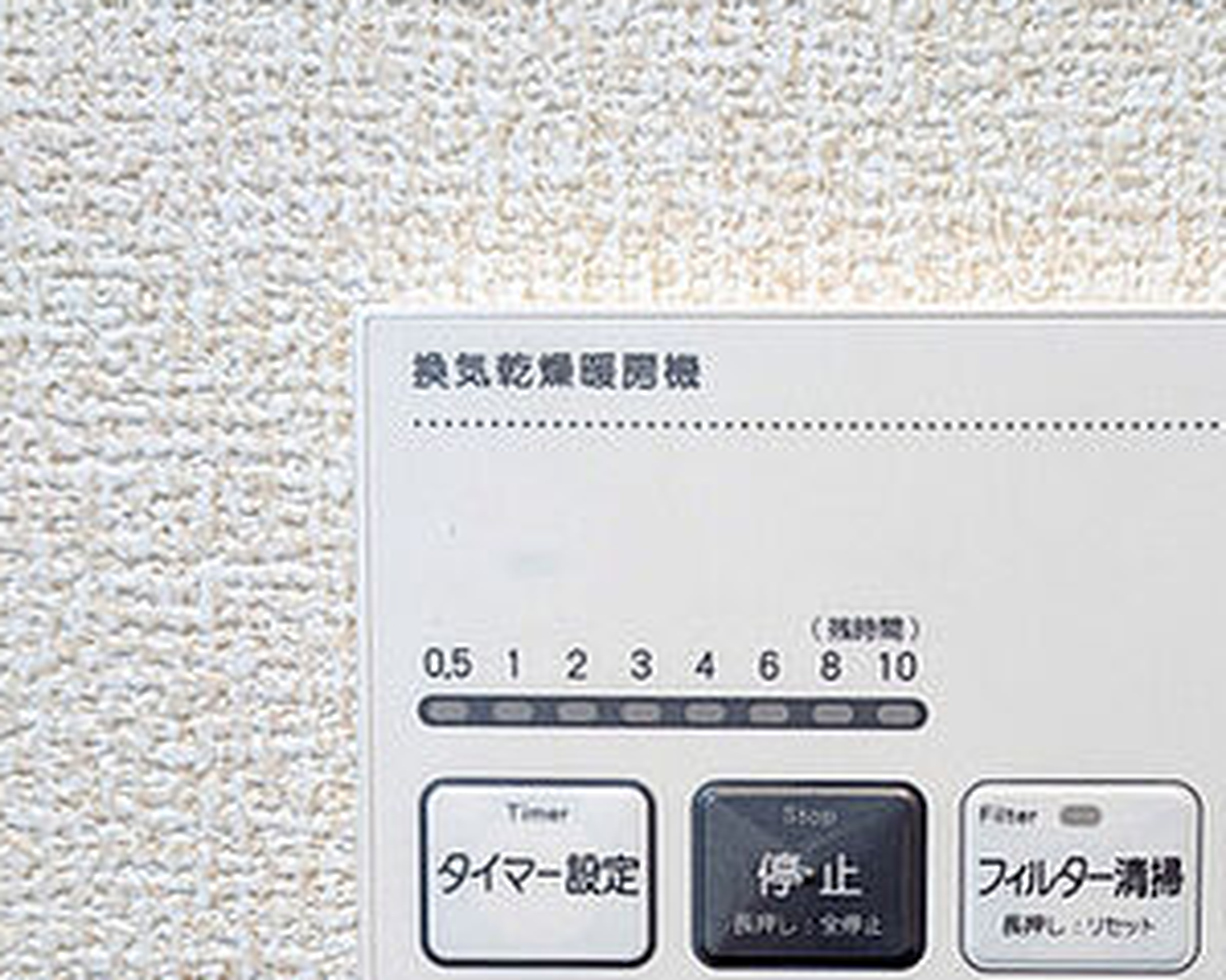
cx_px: 931
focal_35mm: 47
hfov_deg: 38.5
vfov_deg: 30.4
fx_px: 1705
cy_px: 914
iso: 264
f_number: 1.7
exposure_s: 1/120
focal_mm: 4.53
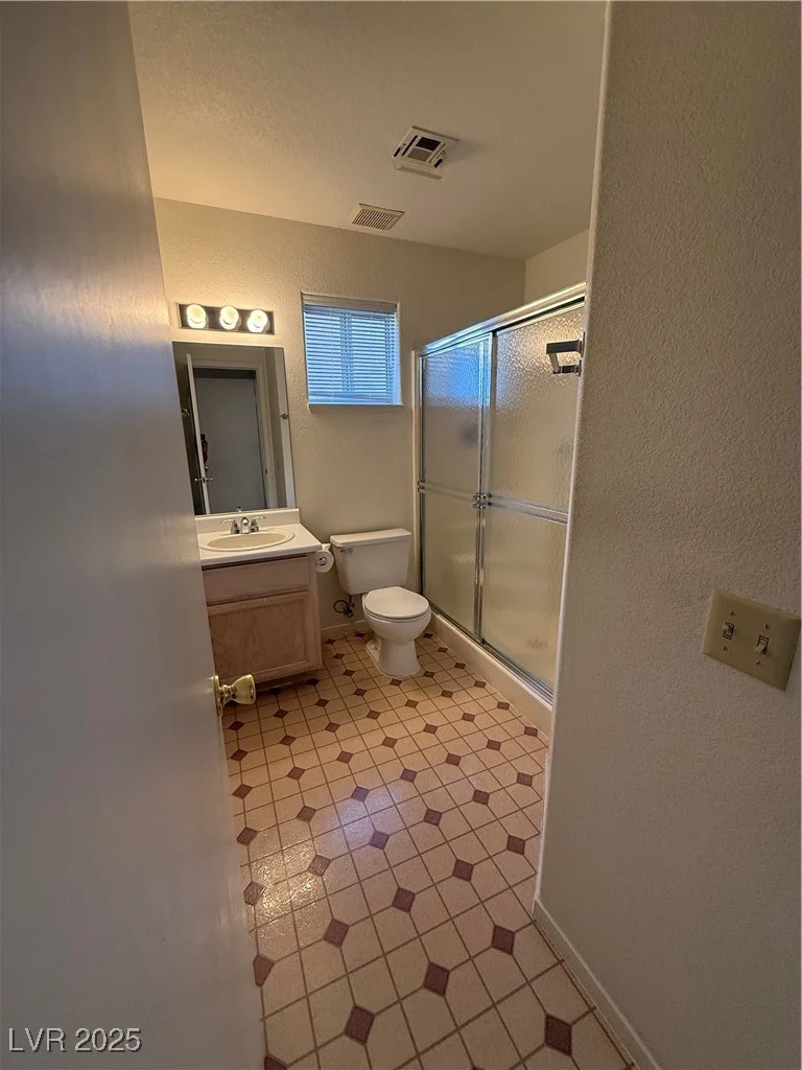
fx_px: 432
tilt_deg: -13.5
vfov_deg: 102.1
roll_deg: +0.8
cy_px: 535
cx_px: 401
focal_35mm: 14
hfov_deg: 85.7
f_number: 2.2
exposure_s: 1/120
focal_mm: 2.22
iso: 200
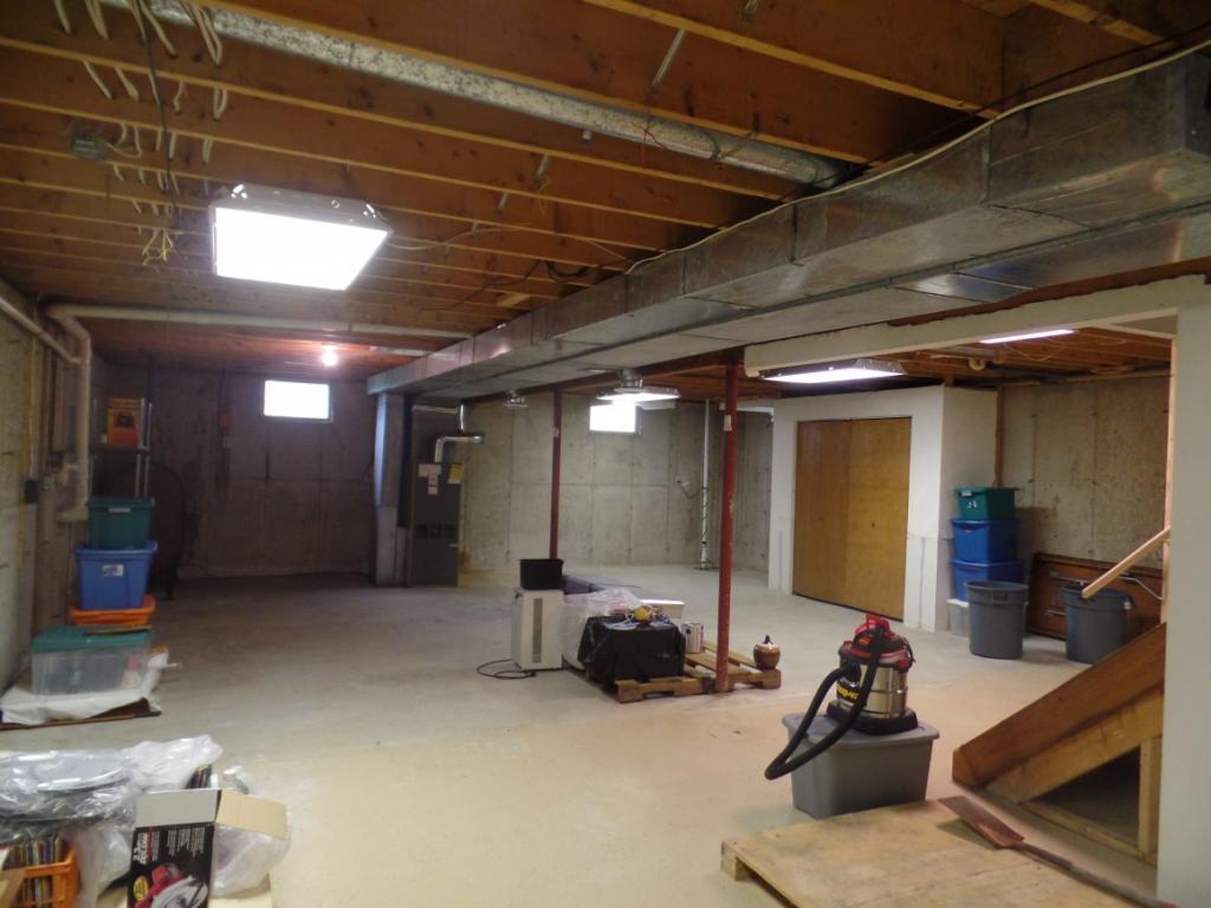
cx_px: 606
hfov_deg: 73.9
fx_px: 805
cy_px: 454
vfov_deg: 58.9
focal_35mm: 23
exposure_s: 1/30
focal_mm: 4.1
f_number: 2.8
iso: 320
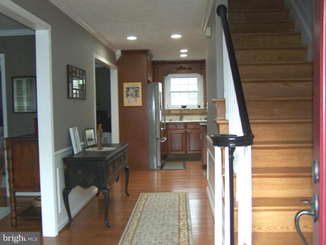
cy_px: 122
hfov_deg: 49.0
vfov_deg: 37.7
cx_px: 163
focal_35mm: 38
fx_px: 358
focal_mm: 6.3
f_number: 2.8
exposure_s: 1/40
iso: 200
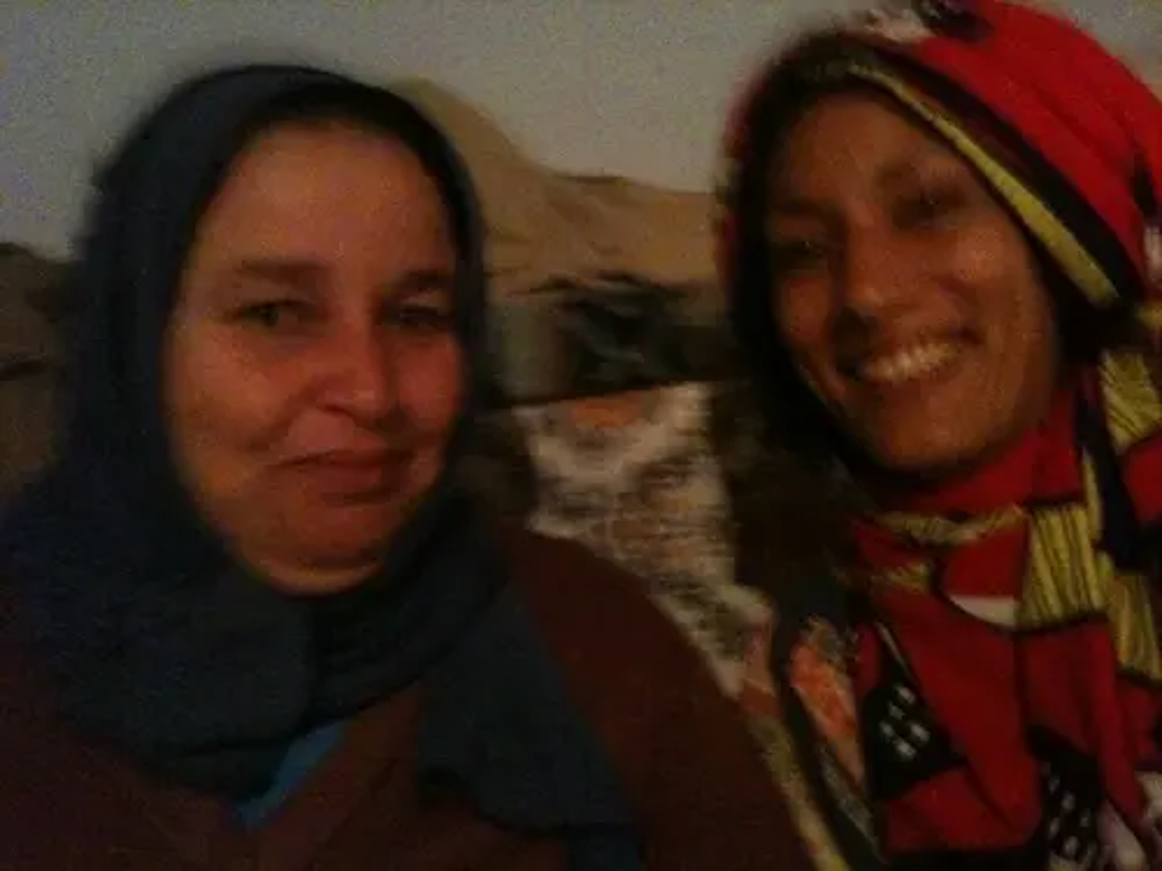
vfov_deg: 40.7
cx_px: 581
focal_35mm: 35
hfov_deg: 52.6
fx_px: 1175
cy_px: 436
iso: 1000
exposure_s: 1/10
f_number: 2.8
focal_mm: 3.85
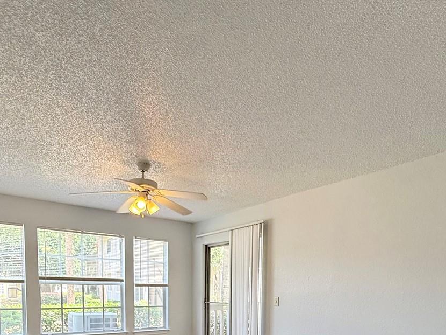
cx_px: 232
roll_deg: -0.8
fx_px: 348
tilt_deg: -4.2
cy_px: 314
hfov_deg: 65.3
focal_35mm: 27
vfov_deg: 45.5
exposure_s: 1/120
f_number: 2.2
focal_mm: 2.22
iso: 100
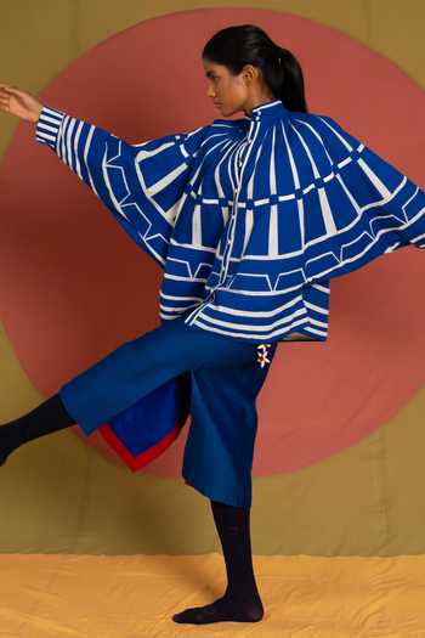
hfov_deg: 31.2
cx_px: 212
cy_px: 319
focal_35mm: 43
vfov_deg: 45.4
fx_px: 761
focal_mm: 43
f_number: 2.8
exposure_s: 1/250
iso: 1250
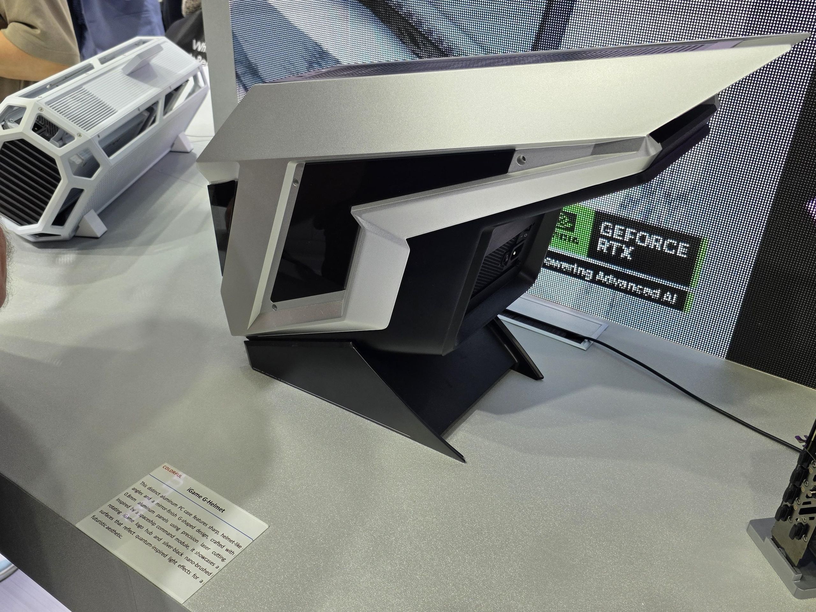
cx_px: 408
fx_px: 542
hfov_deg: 73.9
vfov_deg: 58.9
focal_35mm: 23
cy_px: 306
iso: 50
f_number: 1.7
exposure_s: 1/180
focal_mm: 6.3
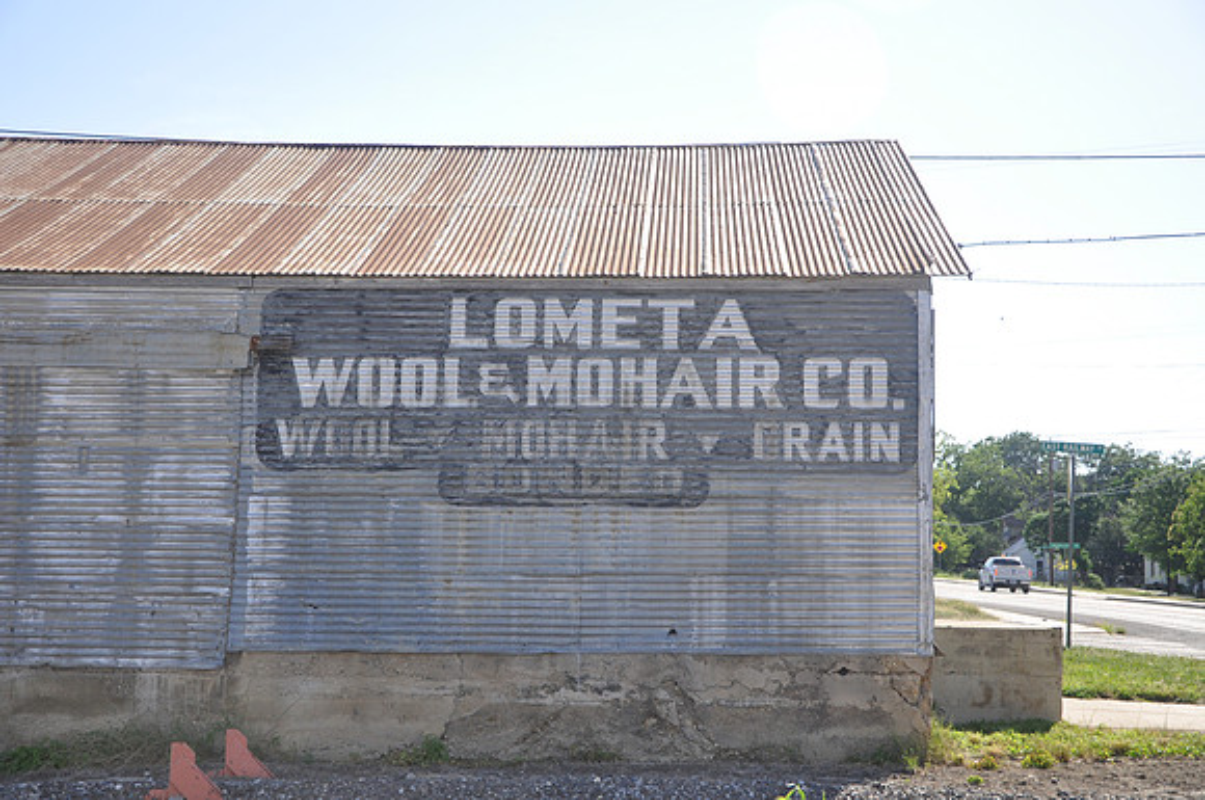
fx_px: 2006
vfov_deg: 22.6
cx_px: 602
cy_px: 400
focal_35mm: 60
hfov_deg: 33.4
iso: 200
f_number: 6.3
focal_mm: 40
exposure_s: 1/160
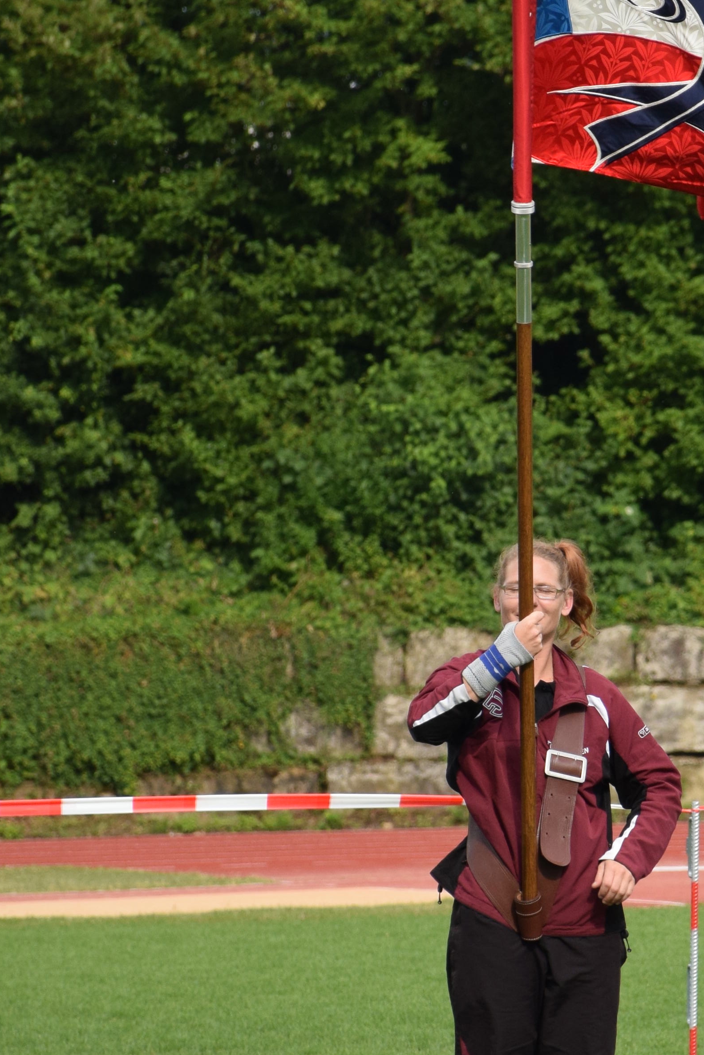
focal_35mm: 531
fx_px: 15575
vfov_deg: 3.9
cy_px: 473
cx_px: 664
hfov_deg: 2.6
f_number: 5.6
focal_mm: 140
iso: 450
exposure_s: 1/1000
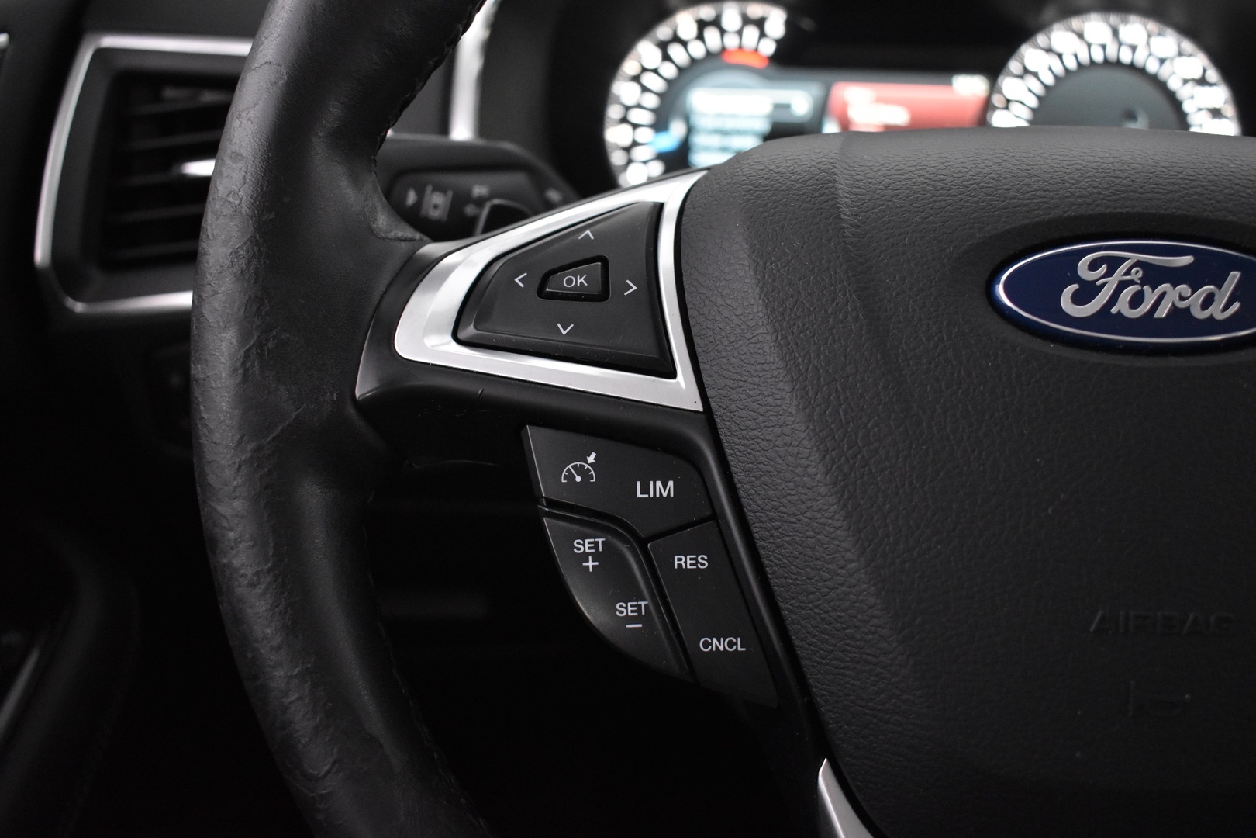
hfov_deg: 57.2
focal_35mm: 33
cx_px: 628
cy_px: 419
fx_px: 1151
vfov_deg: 40.0
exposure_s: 1/40
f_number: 3.8
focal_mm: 22
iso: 3200
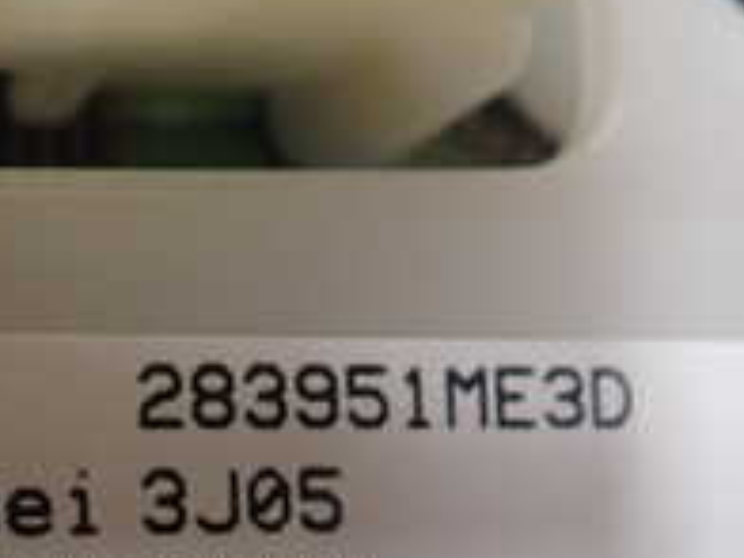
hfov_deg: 20.6
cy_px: 588
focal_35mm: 92
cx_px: 0
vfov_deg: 15.7
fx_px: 1977
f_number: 2.3
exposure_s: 1/125
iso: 320
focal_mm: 5.5
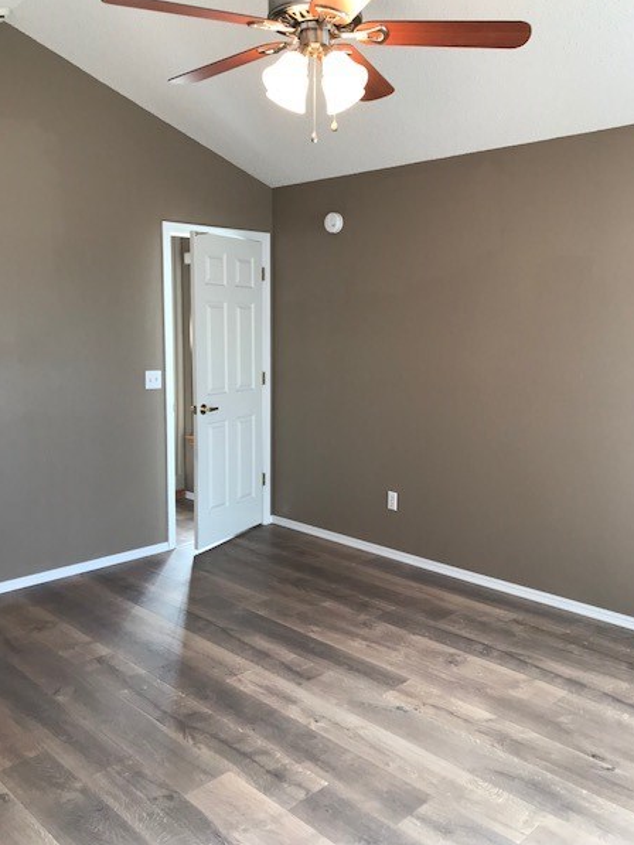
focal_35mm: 30
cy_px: 416
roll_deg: +0.0
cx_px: 314
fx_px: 732
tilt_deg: -6.5
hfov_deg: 46.8
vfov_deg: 60.0
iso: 32
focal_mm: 3.99
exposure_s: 1/30
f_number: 1.8
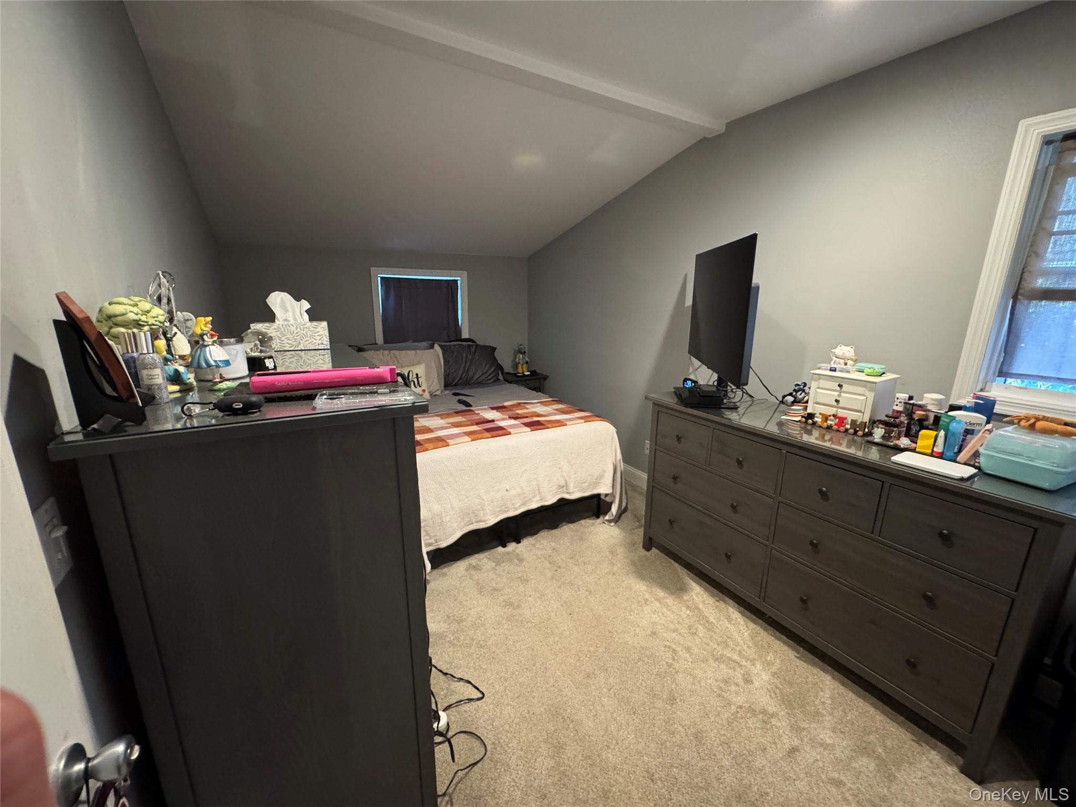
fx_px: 435
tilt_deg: -14.5
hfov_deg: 102.1
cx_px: 538
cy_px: 404
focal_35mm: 14
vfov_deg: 85.7
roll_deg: -1.0
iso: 1000
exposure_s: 1/40
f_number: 2.2
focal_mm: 2.22
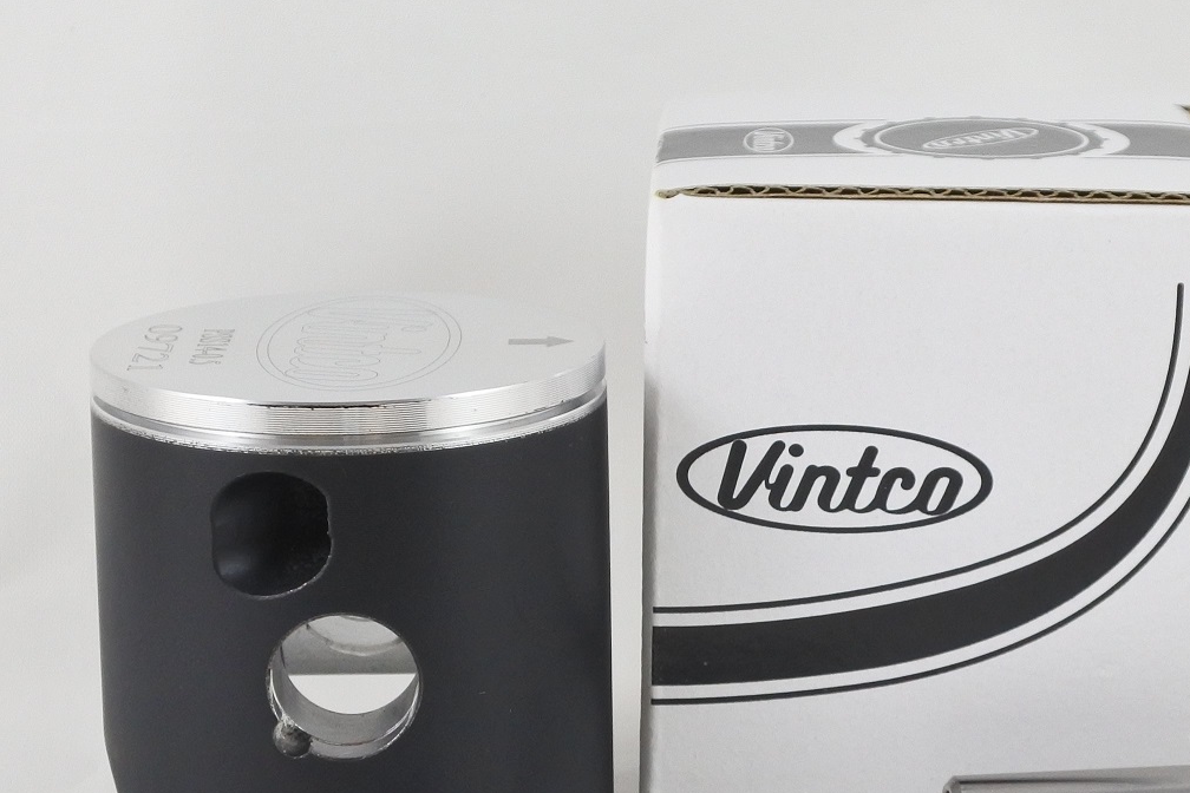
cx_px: 730
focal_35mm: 71
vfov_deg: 19.0
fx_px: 2347
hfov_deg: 28.4
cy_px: 604
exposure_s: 1/125
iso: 560
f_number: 4.5
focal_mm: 16.8
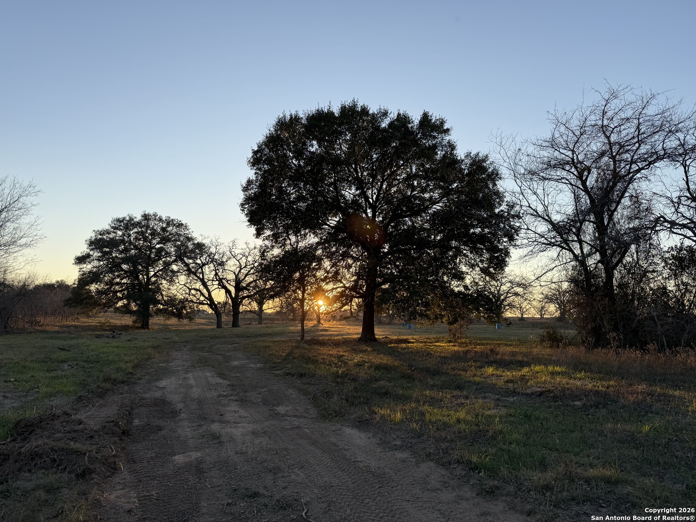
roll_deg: -0.7
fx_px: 483
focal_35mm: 24
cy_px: 261
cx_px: 348
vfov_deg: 56.8
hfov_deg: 71.6
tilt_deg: +6.5
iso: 80
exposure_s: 1/1292
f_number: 1.78
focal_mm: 6.76
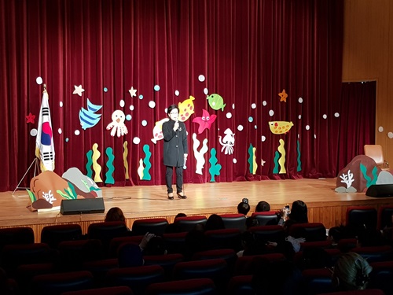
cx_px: 196
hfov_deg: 67.3
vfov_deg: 53.1
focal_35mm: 26
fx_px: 295
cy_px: 148
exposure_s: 1/40
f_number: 1.7
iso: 160
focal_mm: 4.2
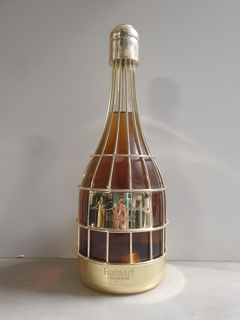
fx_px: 240
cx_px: 120
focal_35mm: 26
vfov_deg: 67.3
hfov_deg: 53.1
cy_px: 160
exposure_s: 1/50
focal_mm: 4.32
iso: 320
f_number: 1.5
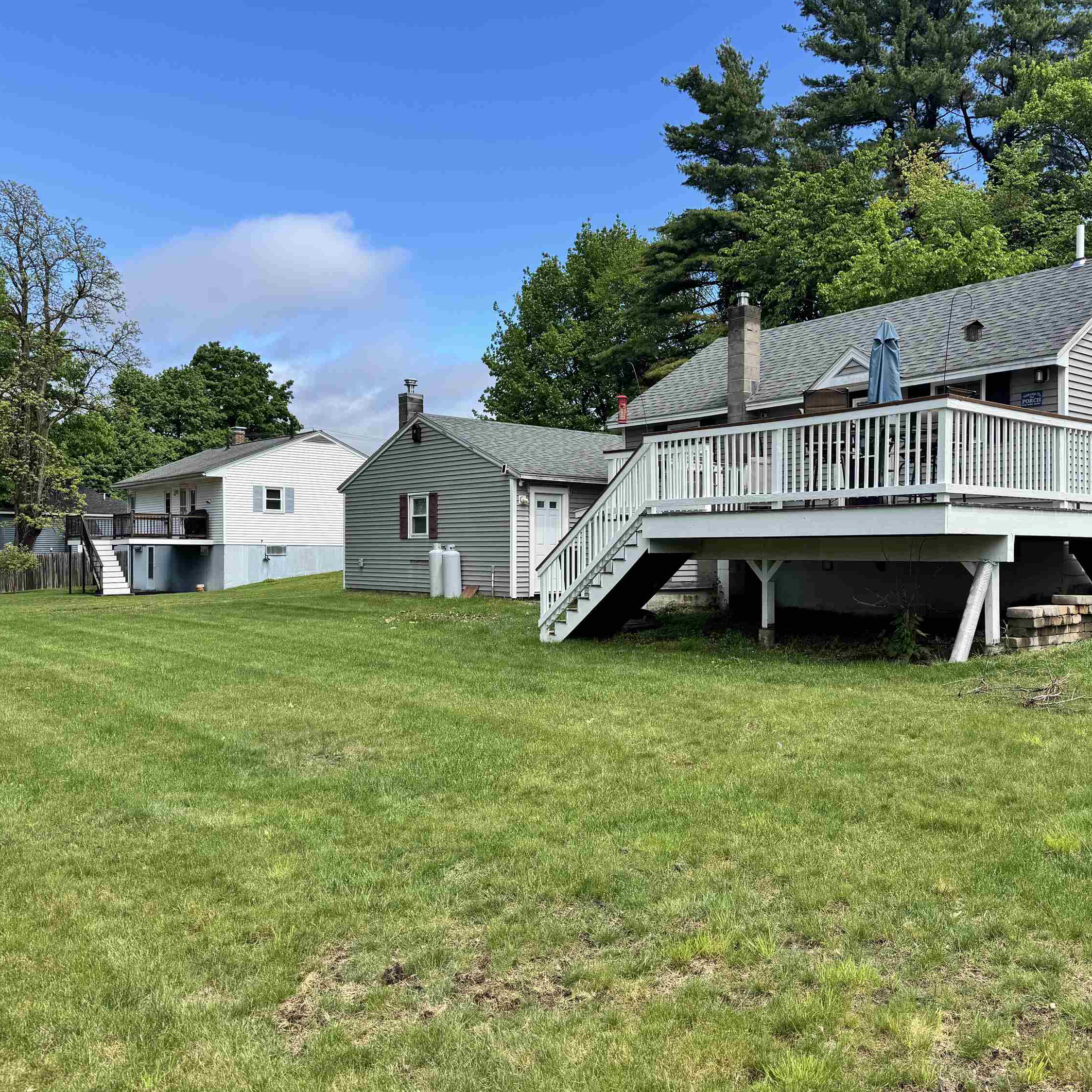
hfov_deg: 55.1
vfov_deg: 55.6
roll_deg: +0.0
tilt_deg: -1.0
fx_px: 1035
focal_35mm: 29
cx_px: 671
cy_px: 559
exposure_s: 1/2506
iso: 80
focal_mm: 6.76
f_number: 1.78
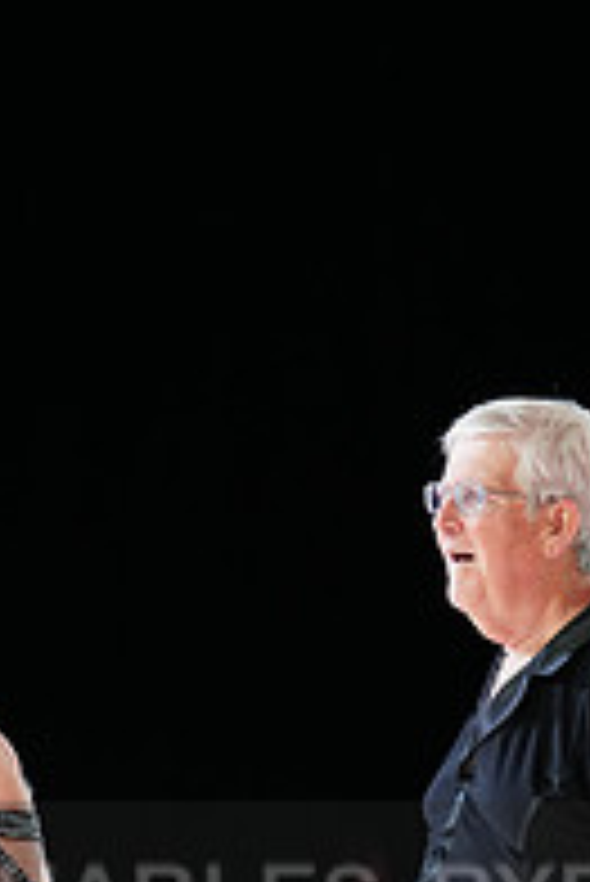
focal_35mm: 381
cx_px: 205
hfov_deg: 3.6
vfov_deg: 5.4
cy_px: 954
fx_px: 9349
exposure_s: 1/400
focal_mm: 129
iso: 1250
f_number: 2.8
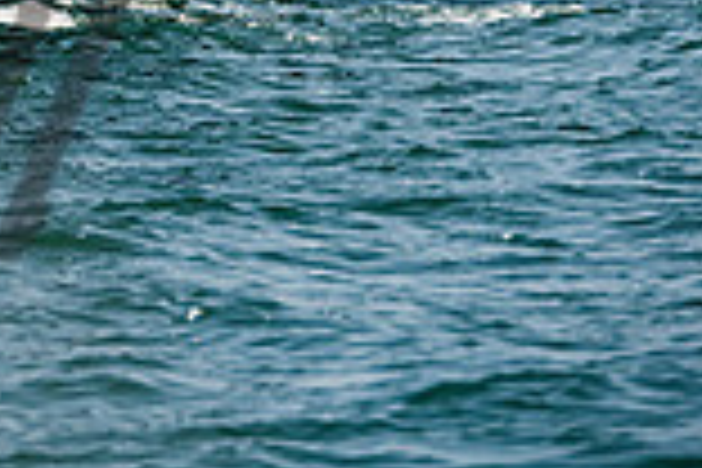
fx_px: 16145
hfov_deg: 2.5
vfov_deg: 1.7
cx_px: -279
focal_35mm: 828
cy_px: -362
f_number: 8
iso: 500
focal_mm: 220
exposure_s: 1/1600
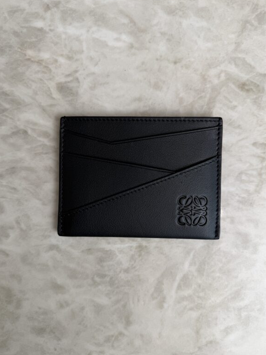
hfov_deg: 54.9
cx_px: 136
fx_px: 256
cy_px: 178
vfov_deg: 69.4
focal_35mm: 25
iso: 64
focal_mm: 6.76
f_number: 1.78
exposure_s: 1/143
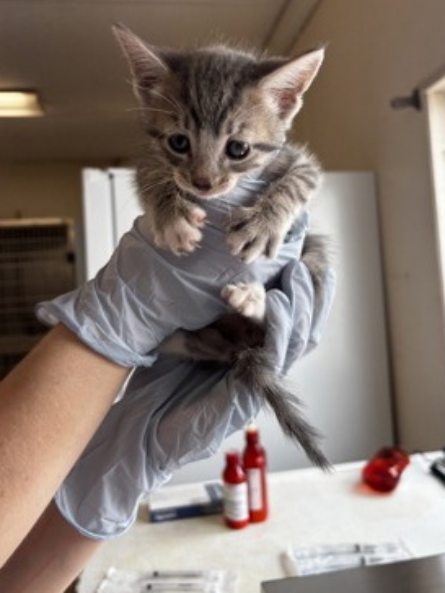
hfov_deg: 46.8
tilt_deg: +1.8
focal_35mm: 30
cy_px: 270
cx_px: 237
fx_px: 514
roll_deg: +2.9
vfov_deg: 59.9
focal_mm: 5.96
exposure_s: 1/246
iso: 40
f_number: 1.6
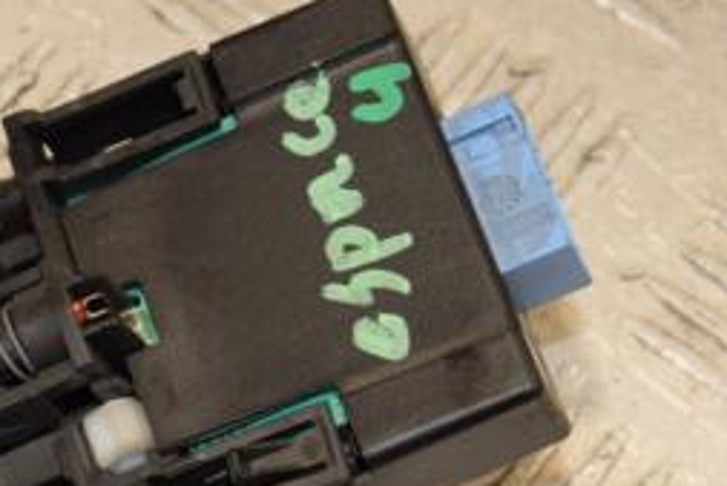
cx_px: -17
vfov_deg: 6.7
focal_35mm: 206
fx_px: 4162
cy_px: 290
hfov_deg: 9.9
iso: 800
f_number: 7.1
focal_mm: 58
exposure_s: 1/200
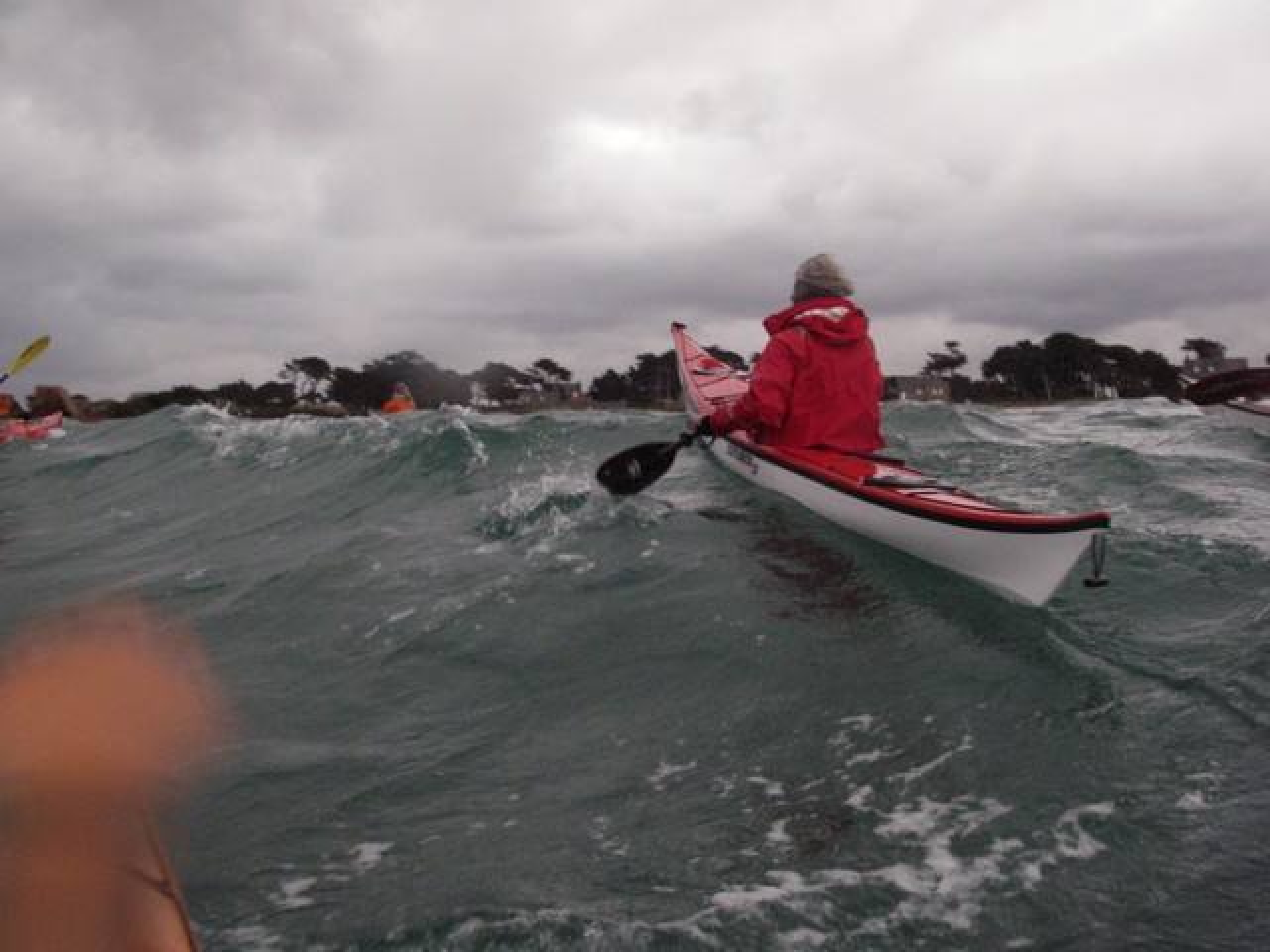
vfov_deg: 37.7
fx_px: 1394
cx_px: 635
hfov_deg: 49.0
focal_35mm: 38
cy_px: 476
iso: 400
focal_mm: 6.3
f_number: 6.6
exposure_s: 1/100
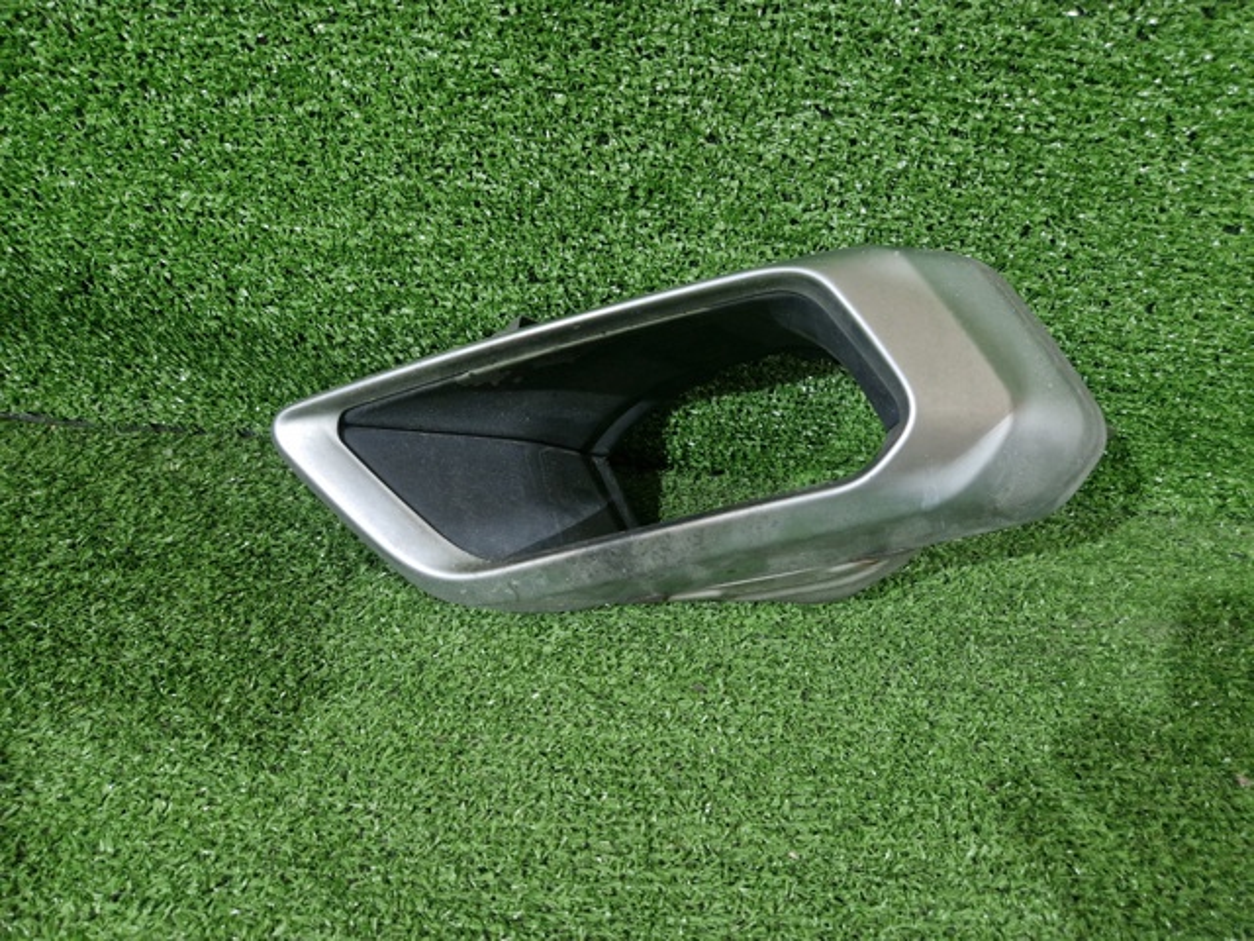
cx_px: 627
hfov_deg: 73.9
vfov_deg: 58.9
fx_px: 833
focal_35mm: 23
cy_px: 470
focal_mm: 5.4
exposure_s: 1/100
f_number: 1.8
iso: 800
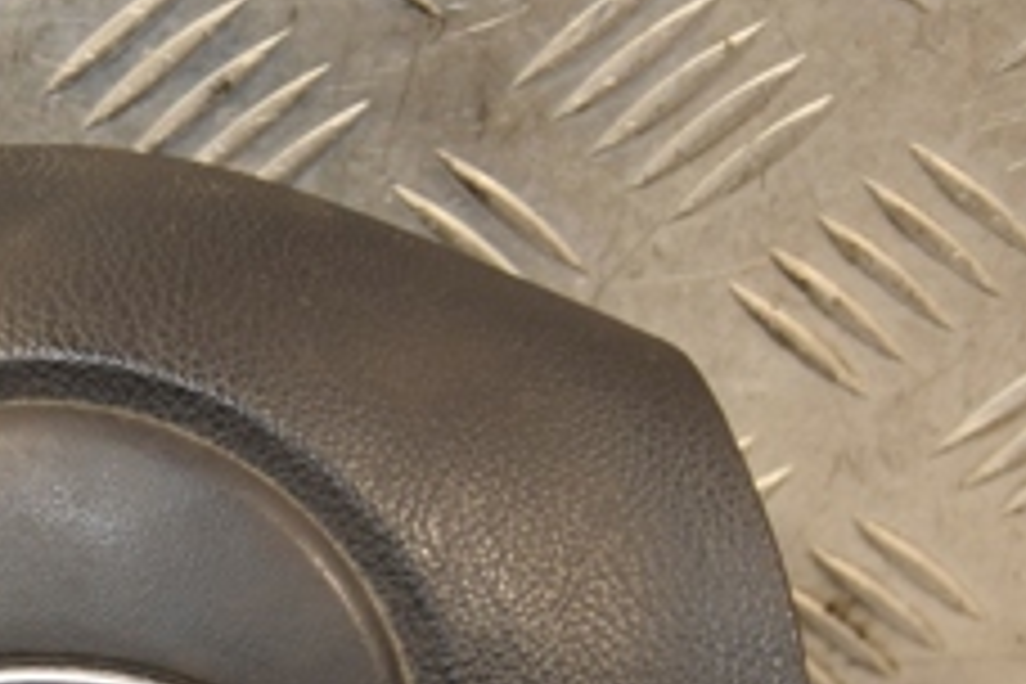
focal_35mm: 189
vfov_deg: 7.2
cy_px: 860
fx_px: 5398
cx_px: -112
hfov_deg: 10.7
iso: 800
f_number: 4.8
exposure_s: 1/160
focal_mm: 45
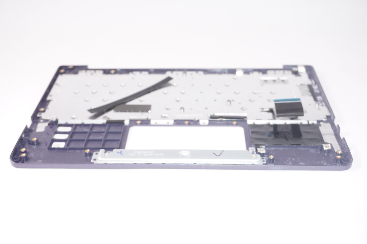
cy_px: 122
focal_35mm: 48
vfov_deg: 28.0
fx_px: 489
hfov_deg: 41.1
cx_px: 184
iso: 100
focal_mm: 32
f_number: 5.6
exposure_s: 1/60
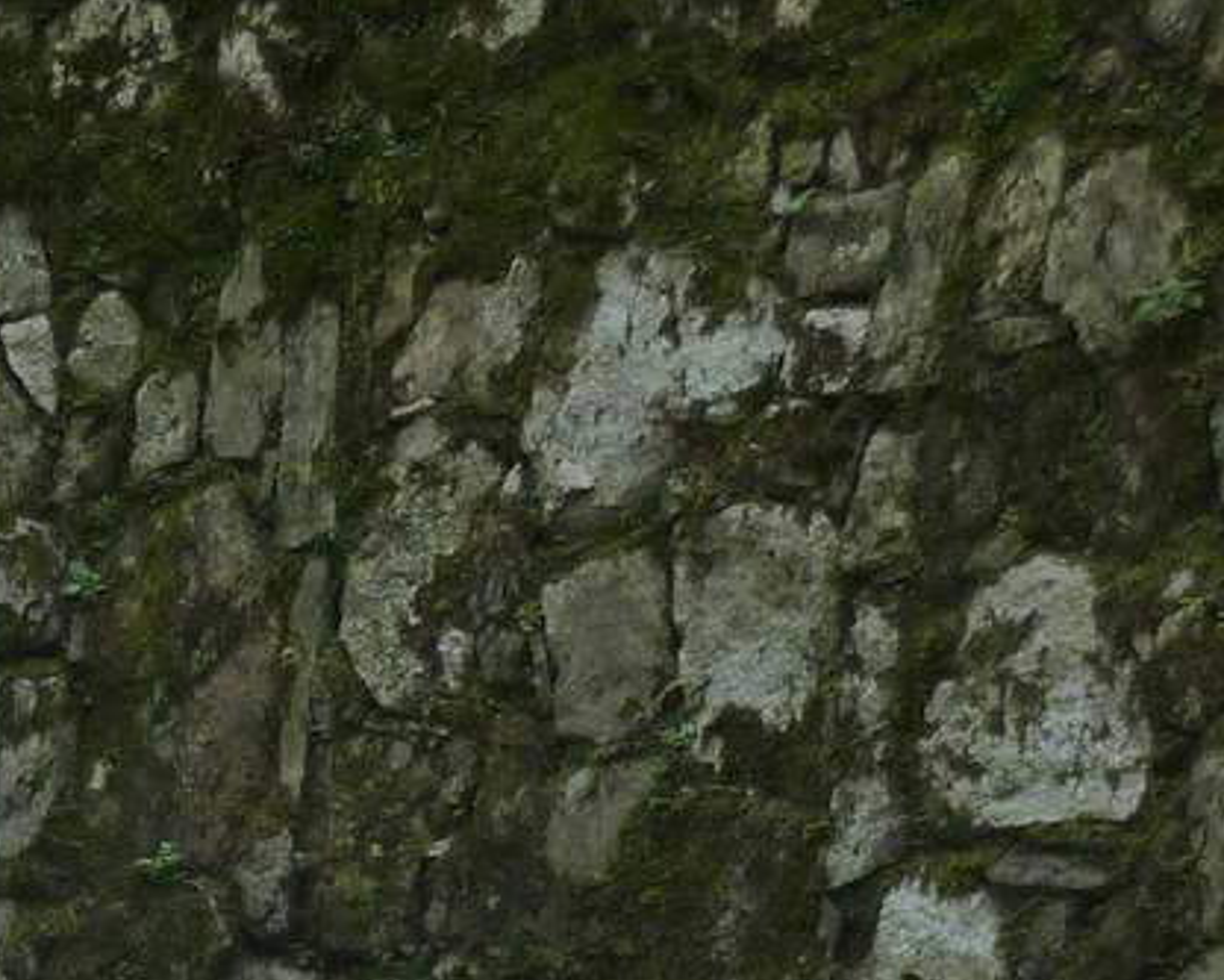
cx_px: -936
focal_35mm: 180
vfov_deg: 8.5
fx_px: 6522
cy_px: 1098
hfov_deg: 10.2
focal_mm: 7.9
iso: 125
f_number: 4
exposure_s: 1/160
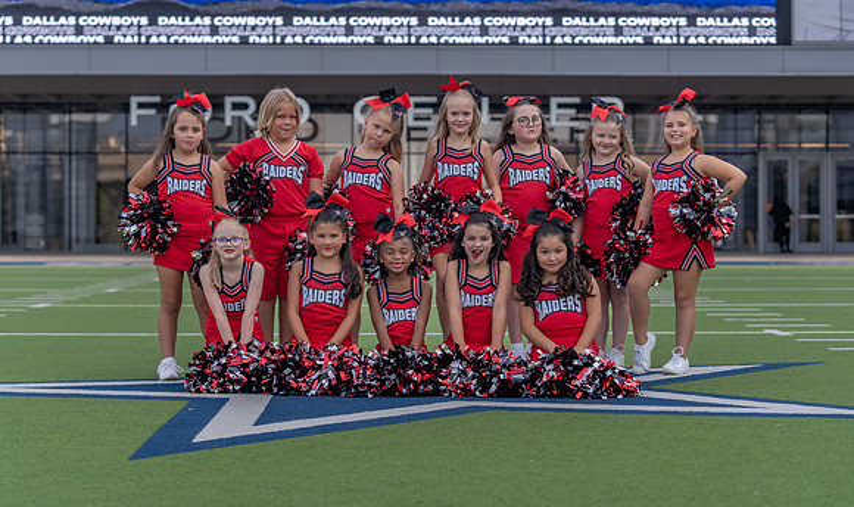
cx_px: 430
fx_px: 1914
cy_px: 232
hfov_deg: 25.2
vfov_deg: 15.1
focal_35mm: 83
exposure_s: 1/320
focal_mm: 78
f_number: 3.5
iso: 100
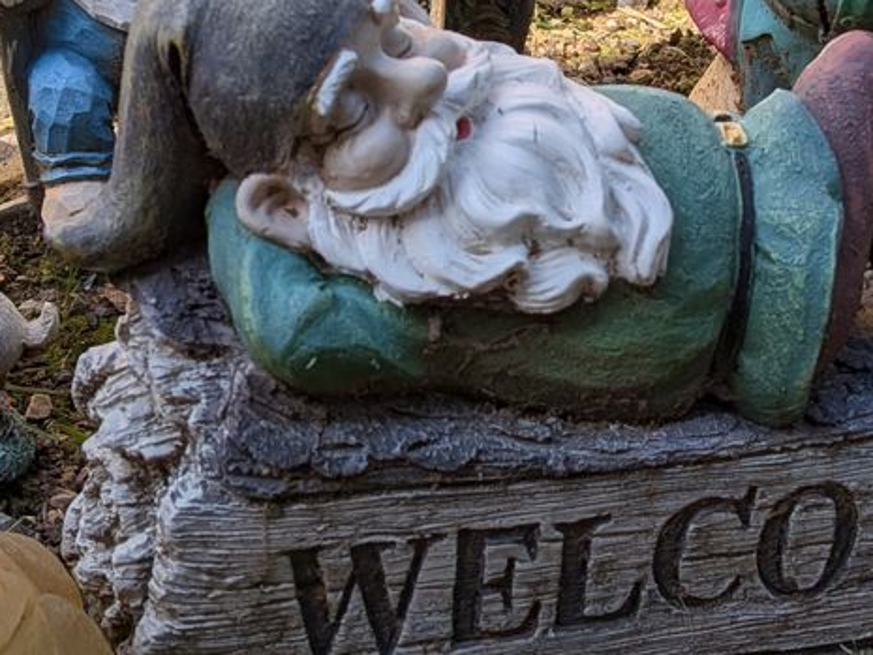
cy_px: 238
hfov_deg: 29.3
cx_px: 548
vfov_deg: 22.2
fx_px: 1665
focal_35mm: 66
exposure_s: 1/8772
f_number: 1.7
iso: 26
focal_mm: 4.53
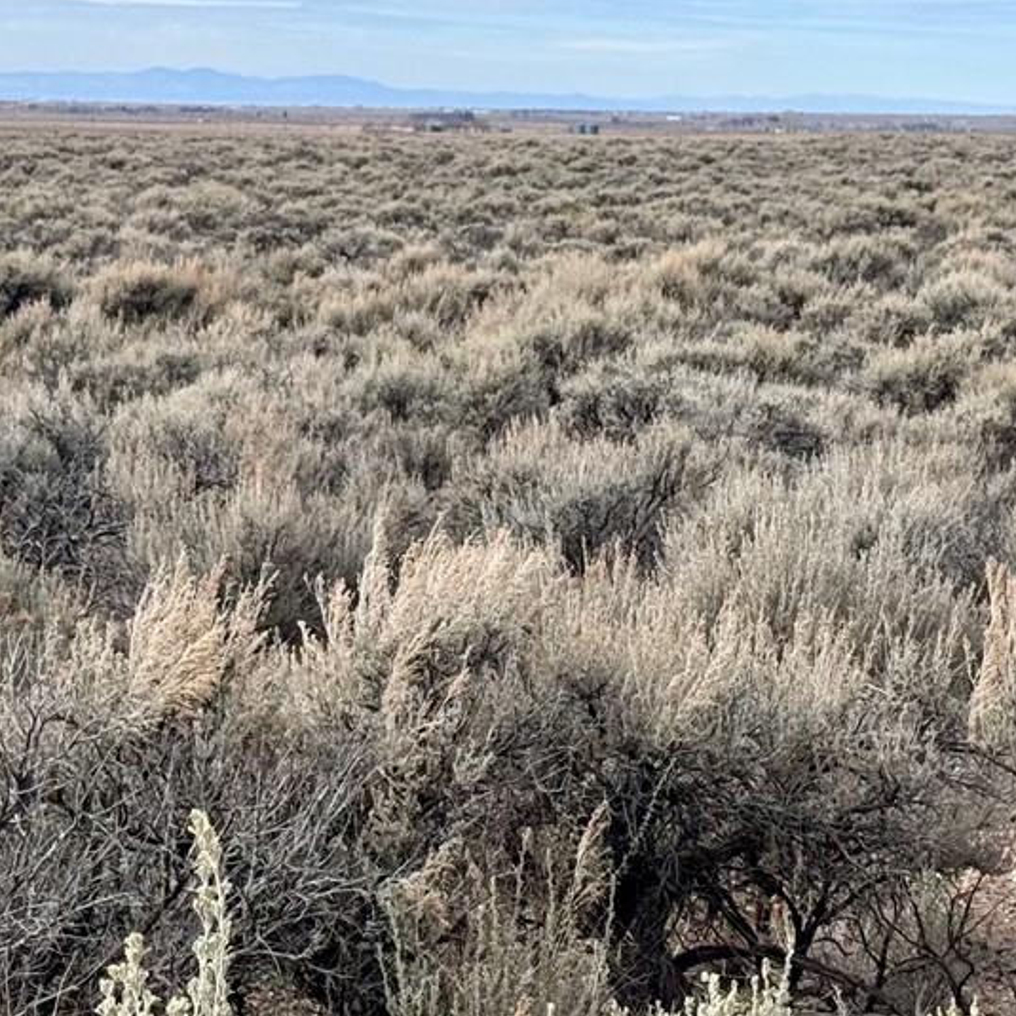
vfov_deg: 13.7
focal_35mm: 127
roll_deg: -1.2
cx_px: 727
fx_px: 4217
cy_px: 517
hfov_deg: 13.7
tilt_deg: -6.8
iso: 64
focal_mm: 6.76
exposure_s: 1/4608
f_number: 1.78
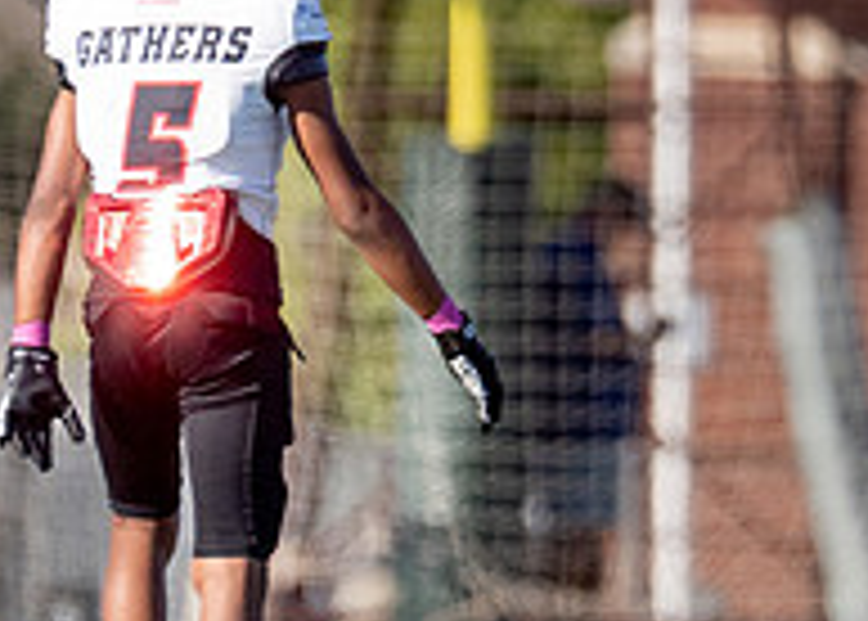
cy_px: -20
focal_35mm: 1364
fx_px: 33637
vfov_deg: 1.1
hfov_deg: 1.5
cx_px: 501
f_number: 2.8
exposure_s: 1/5000
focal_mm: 200
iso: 320
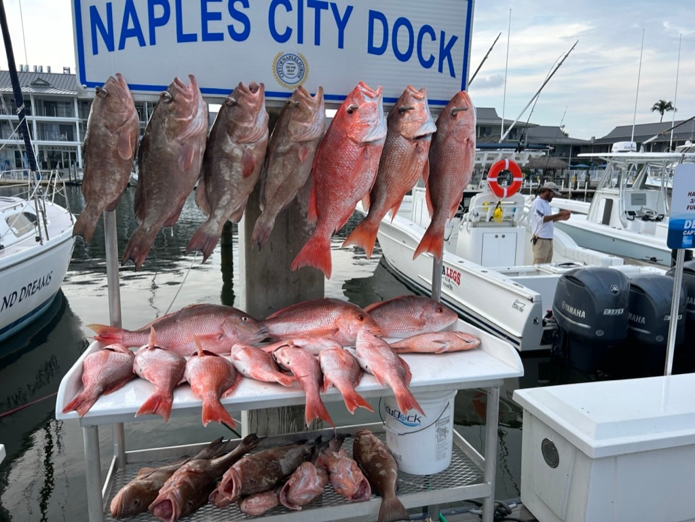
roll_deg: -0.6
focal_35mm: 26
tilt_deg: -10.4
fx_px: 522
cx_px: 348
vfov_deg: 53.1
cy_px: 261
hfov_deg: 67.3
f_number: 1.5
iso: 50
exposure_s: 1/1038
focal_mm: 5.7
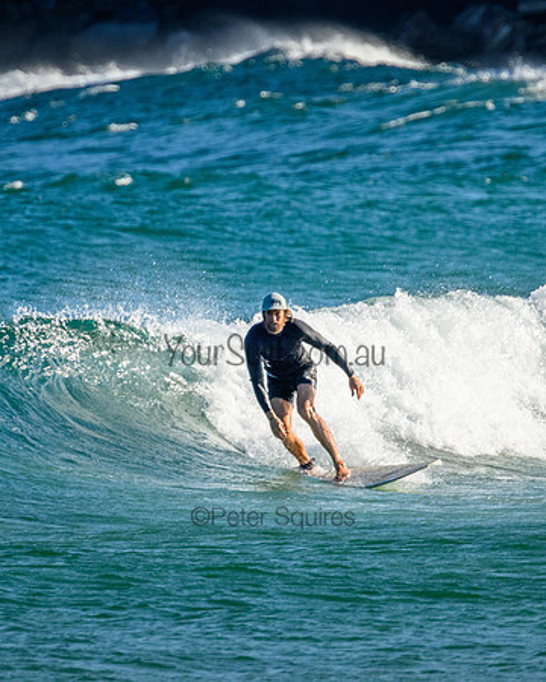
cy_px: 341
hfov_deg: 1.4
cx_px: 273
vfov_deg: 1.7
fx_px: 22748
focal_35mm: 1126
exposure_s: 1/2000
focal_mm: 800
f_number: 11
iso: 1400
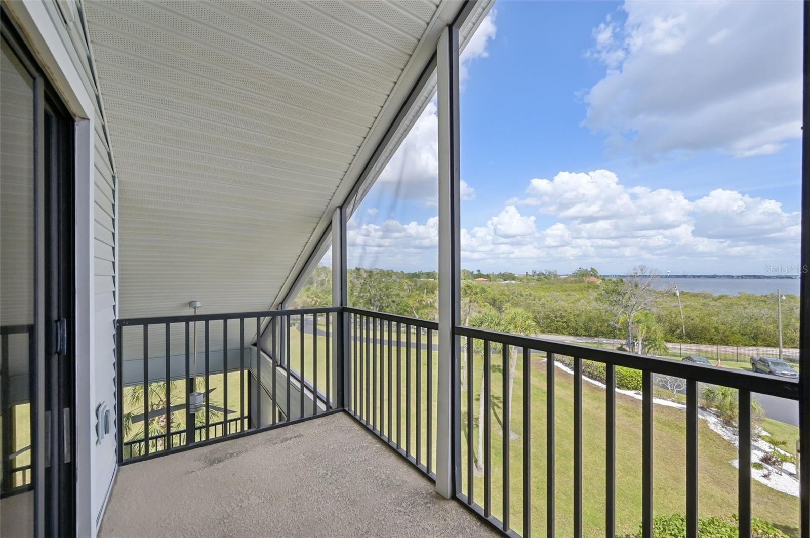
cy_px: 269
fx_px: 315
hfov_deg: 104.3
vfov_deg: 81.1
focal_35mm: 14
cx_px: 405
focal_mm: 14
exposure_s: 1/640
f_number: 8
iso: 400
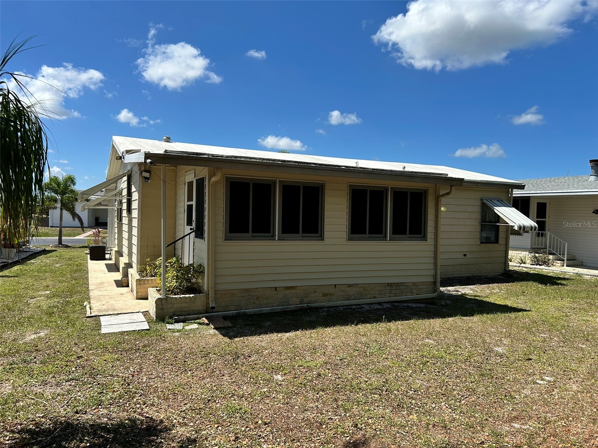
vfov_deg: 53.1
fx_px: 449
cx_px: 299
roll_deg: -0.7
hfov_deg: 67.3
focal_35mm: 26
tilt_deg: -1.4
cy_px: 224
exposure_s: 1/4630
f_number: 1.5
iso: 50
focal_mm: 5.7
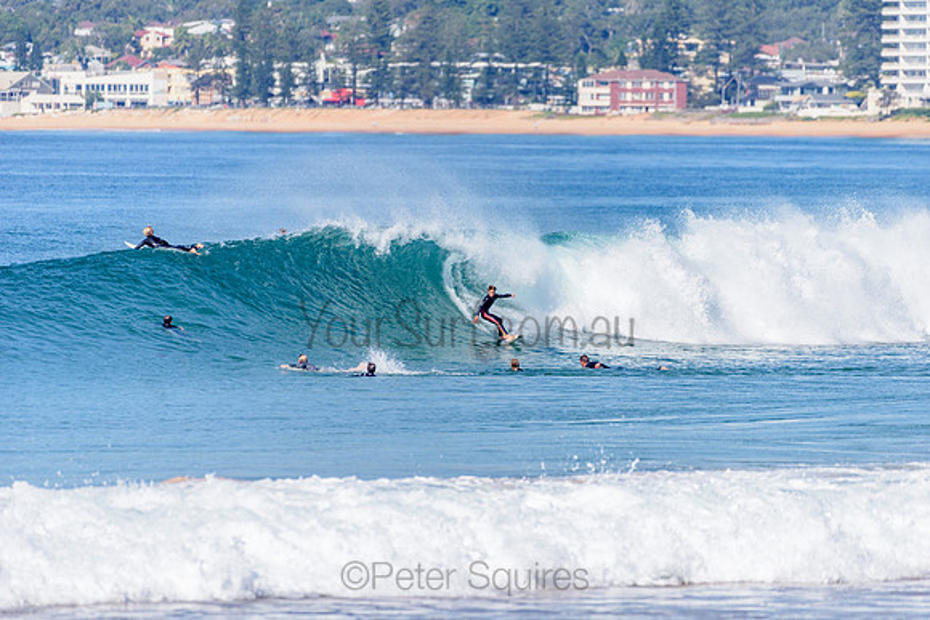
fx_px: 12919
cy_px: 310
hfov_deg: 4.1
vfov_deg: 2.8
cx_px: 465
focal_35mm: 500
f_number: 5.6
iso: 140
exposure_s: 1/2000
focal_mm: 500
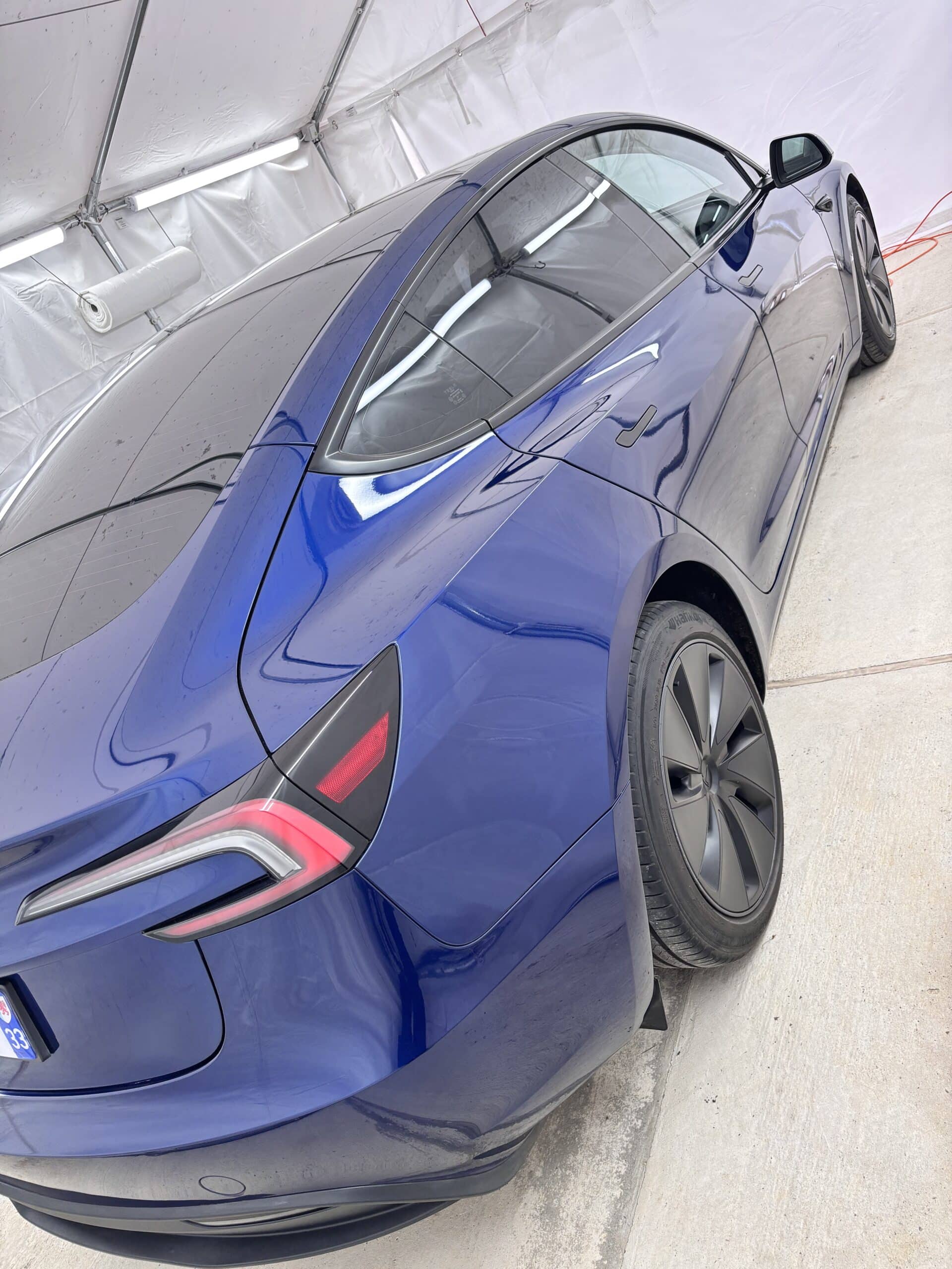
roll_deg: +29.1
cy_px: 634
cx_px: 476
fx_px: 953
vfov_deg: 67.3
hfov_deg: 53.1
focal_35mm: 26
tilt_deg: -25.6
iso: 64
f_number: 1.6
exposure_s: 1/100
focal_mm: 5.96
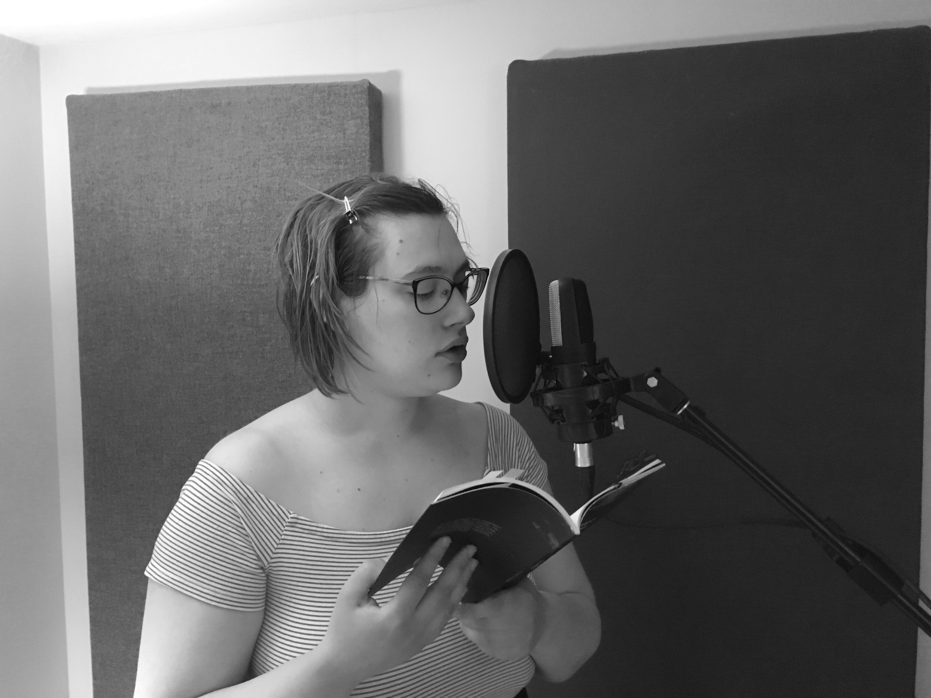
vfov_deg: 48.2
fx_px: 780
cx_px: 466
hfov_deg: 61.7
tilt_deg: -5.0
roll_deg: +1.6
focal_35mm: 29
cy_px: 349
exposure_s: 1/15
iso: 320
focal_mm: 4.15
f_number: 2.2
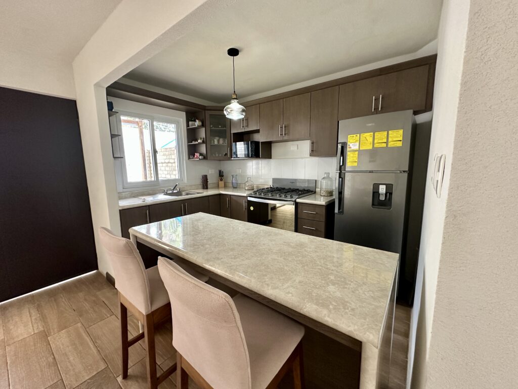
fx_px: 209
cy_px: 194
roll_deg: +1.3
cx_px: 259
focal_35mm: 14
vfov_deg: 85.7
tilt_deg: -8.6
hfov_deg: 102.1
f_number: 2.2
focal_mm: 2.22
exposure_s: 1/60
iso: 250
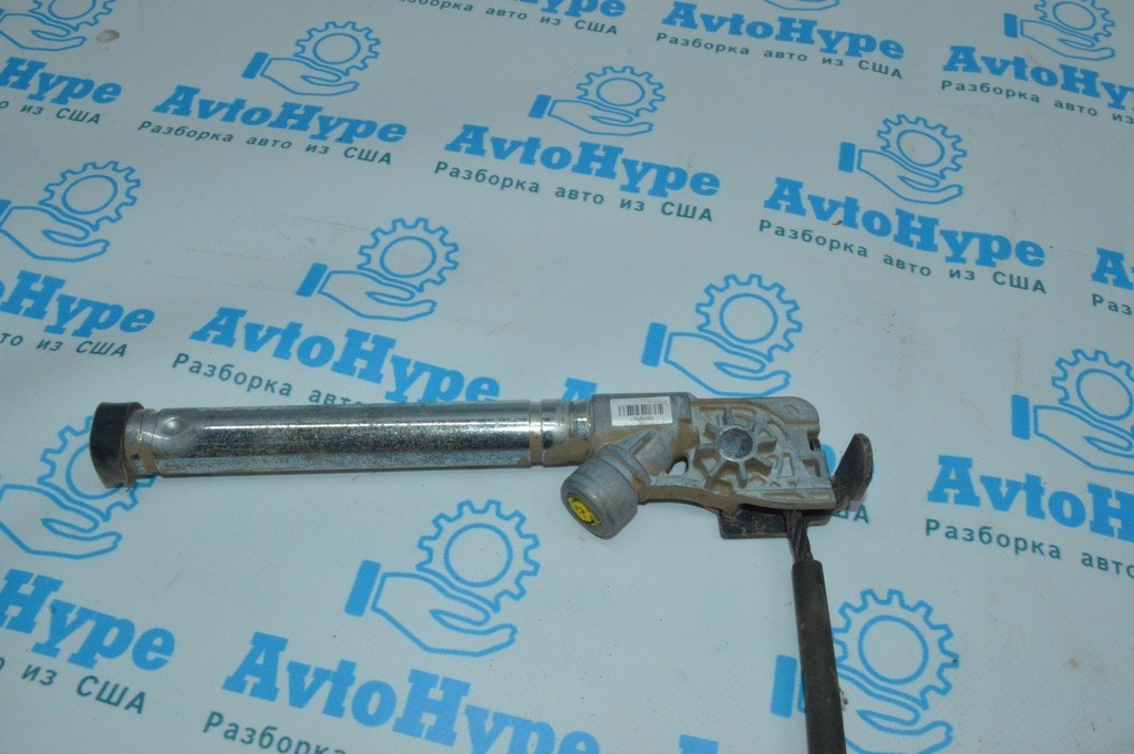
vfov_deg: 39.9
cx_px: 567
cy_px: 377
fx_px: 1039
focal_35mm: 33
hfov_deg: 57.3
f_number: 25
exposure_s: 1/80
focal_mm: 22
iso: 3200
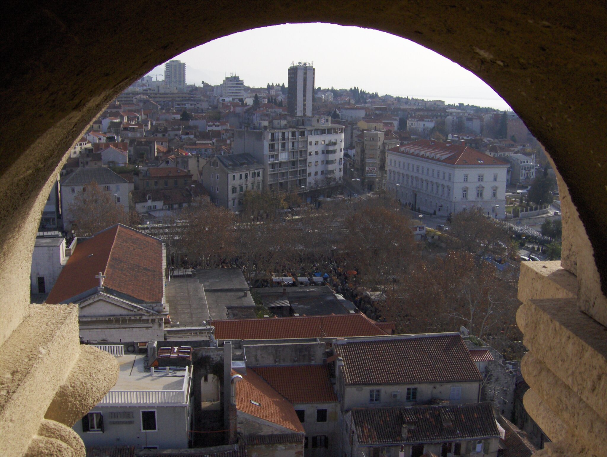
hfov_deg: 48.9
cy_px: 228
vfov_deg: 37.8
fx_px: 667
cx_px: 304
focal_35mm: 38
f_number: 5.6
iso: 100
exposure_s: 1/990
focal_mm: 8.4
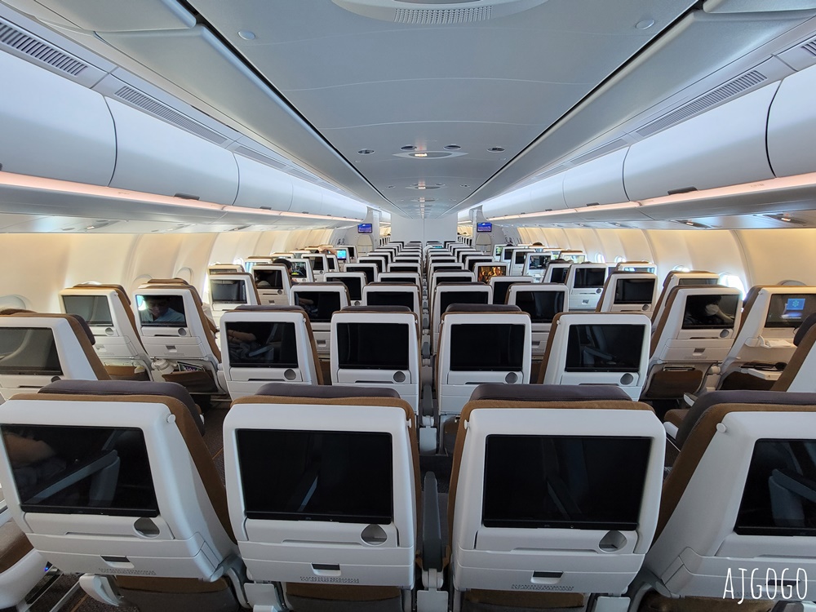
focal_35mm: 13
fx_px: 306
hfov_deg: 106.2
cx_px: 408
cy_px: 306
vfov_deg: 89.9
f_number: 2.2
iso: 320
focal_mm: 2.2
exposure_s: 1/30
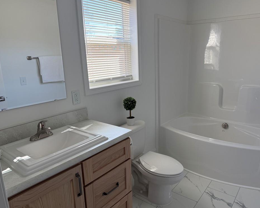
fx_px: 200
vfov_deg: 54.9
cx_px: 143
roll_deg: +1.0
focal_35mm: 26
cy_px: 105
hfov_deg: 65.9
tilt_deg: -14.5
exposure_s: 1/230
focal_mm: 6.76
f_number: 1.78
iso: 100
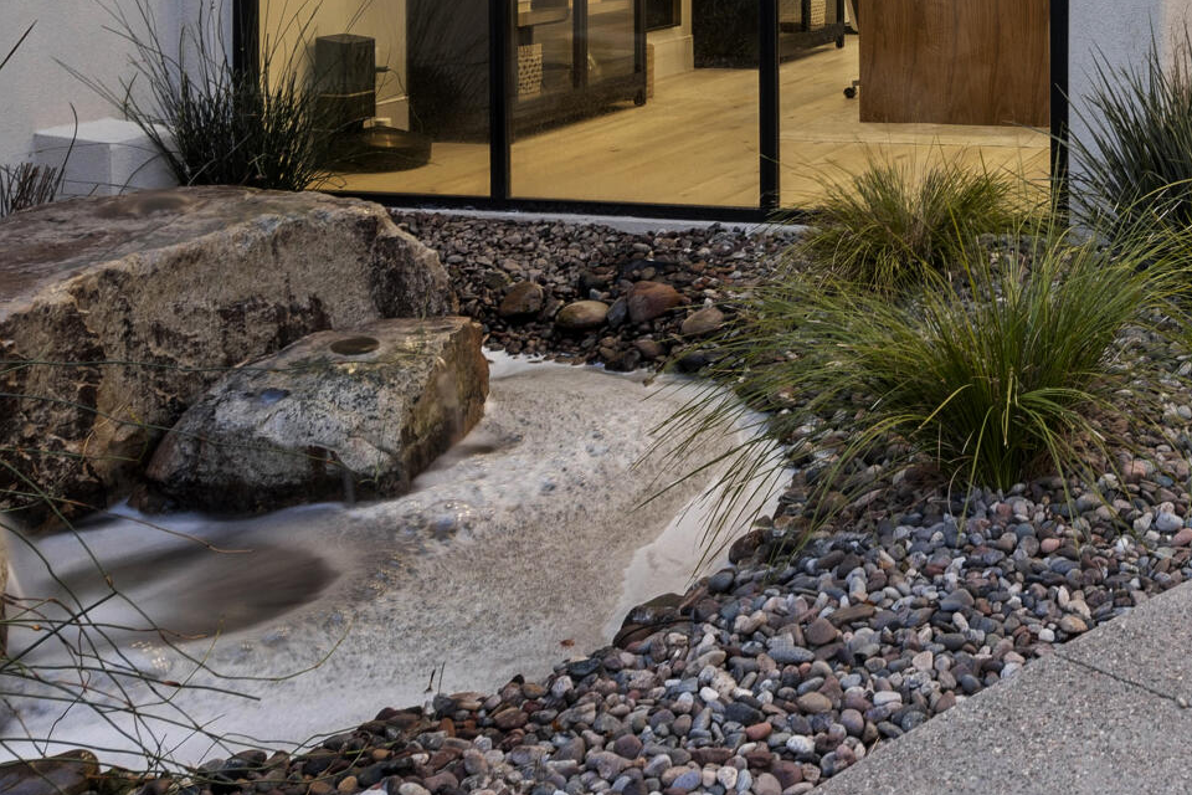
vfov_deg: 25.3
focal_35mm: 50
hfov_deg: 36.6
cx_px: 1116
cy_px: -56
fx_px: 1655
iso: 125
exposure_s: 13
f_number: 10
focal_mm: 16
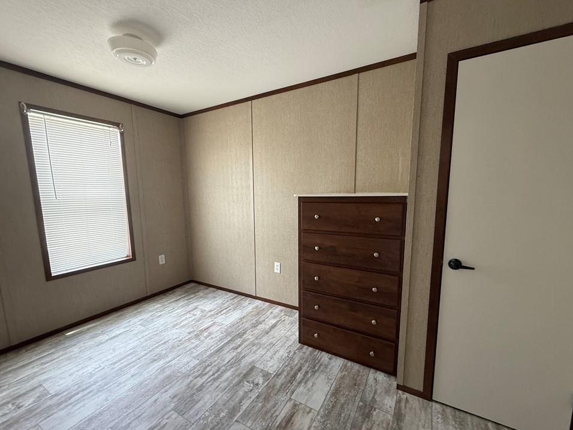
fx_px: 248
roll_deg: +0.5
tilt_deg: -6.8
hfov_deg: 98.2
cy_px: 225
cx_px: 288
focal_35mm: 15
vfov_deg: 81.7
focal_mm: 2.22
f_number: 2.2
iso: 400
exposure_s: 1/73
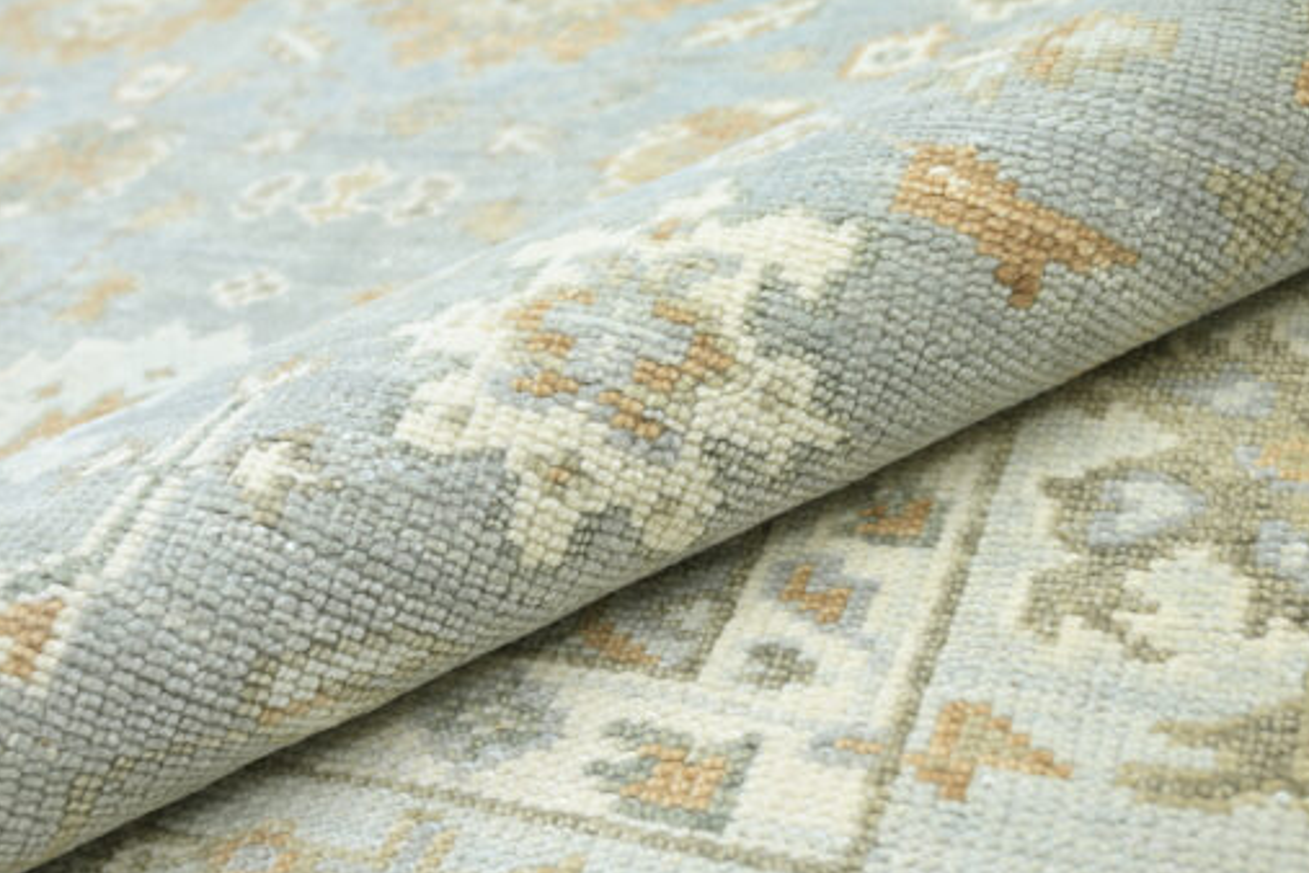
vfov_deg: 29.9
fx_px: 1636
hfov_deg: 43.6
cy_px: 424
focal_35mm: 45
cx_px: 609
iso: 160
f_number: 4.5
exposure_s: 1/30
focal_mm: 38
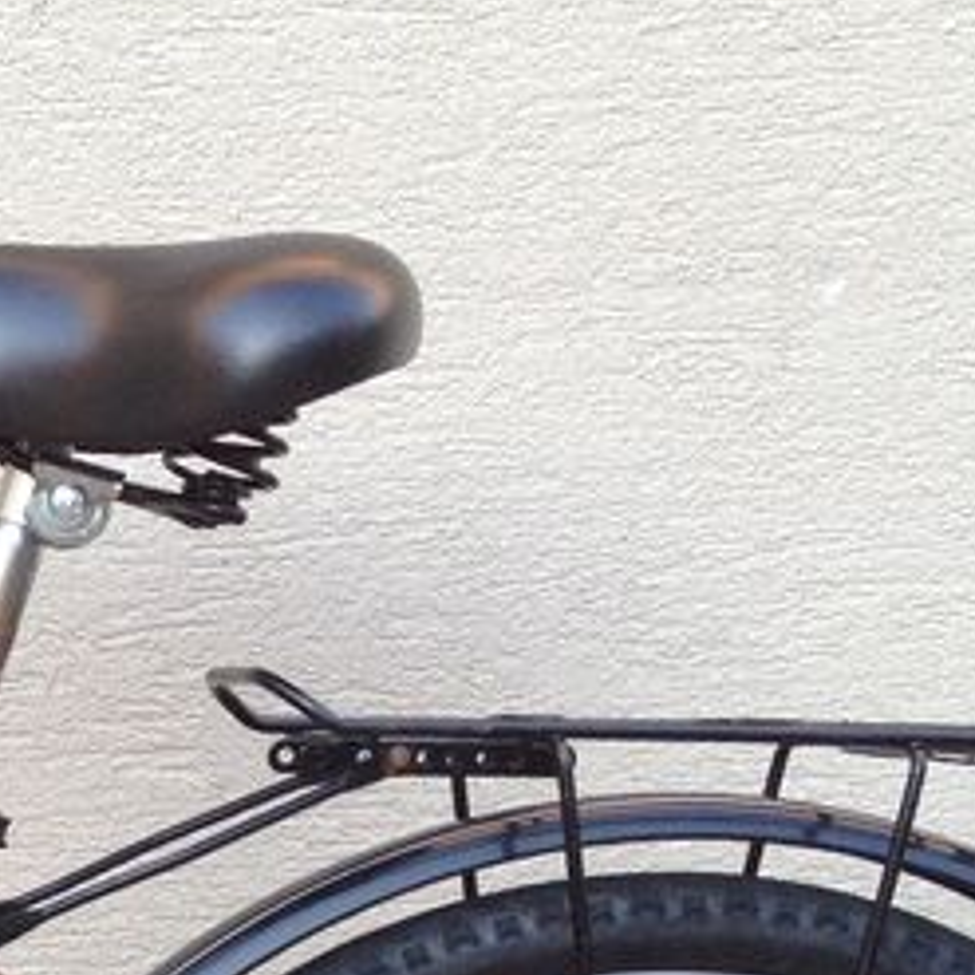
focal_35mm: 125
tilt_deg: -14.0
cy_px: 1228
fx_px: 3983
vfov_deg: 13.5
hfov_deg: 13.1
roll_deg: +0.2
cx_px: -557
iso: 64
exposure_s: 1/120
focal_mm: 4.28
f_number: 2.4
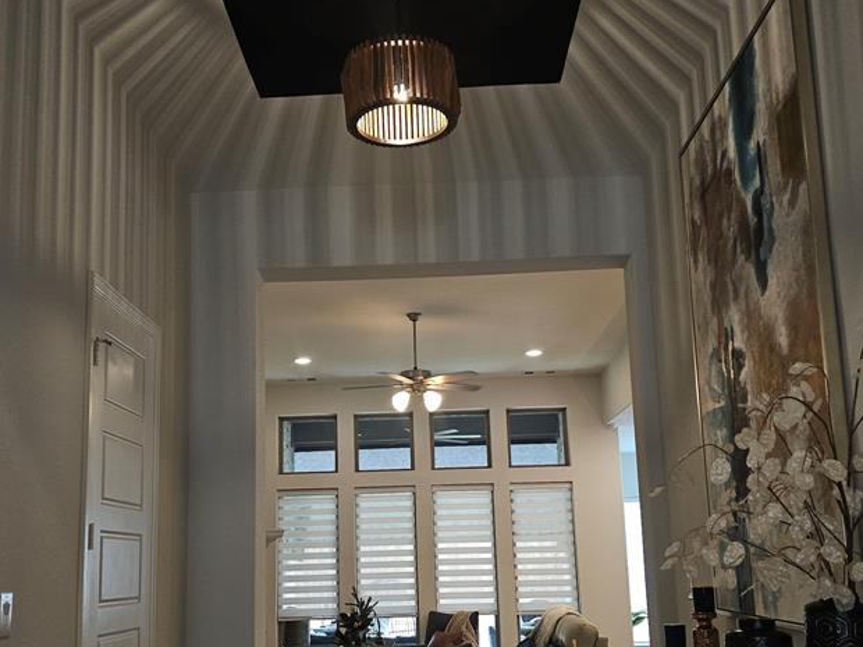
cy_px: 392
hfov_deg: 48.9
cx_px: 401
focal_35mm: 38
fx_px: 947
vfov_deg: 37.6
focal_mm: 6.3
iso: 100
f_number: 1.7
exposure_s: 1/30
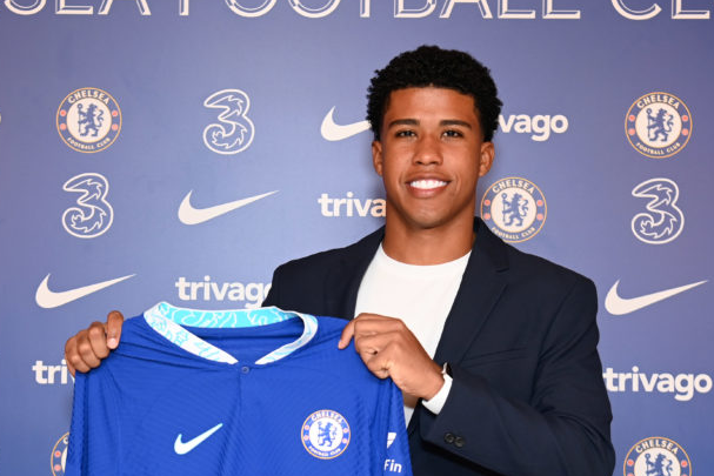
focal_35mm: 81
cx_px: 302
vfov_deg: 16.8
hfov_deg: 25.0
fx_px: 1607
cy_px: 338
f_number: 4.5
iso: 800
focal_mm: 48
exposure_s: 1/250
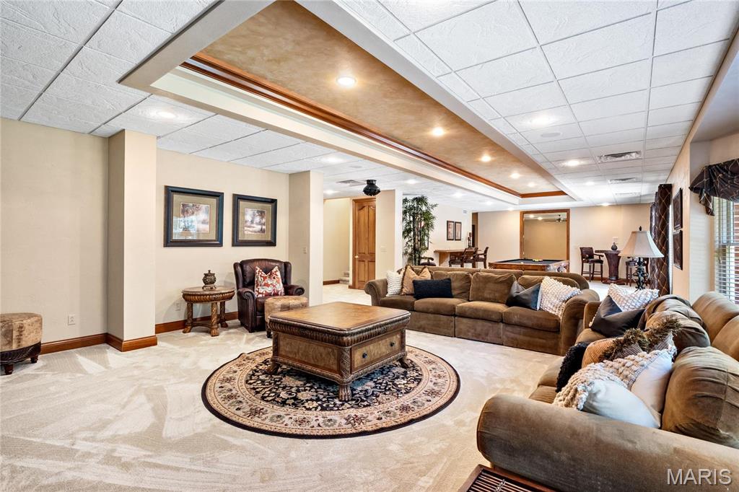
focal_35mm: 16
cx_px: 370
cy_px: 246
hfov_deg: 96.8
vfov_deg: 73.7
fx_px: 328
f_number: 9
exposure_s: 1
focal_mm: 8
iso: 400
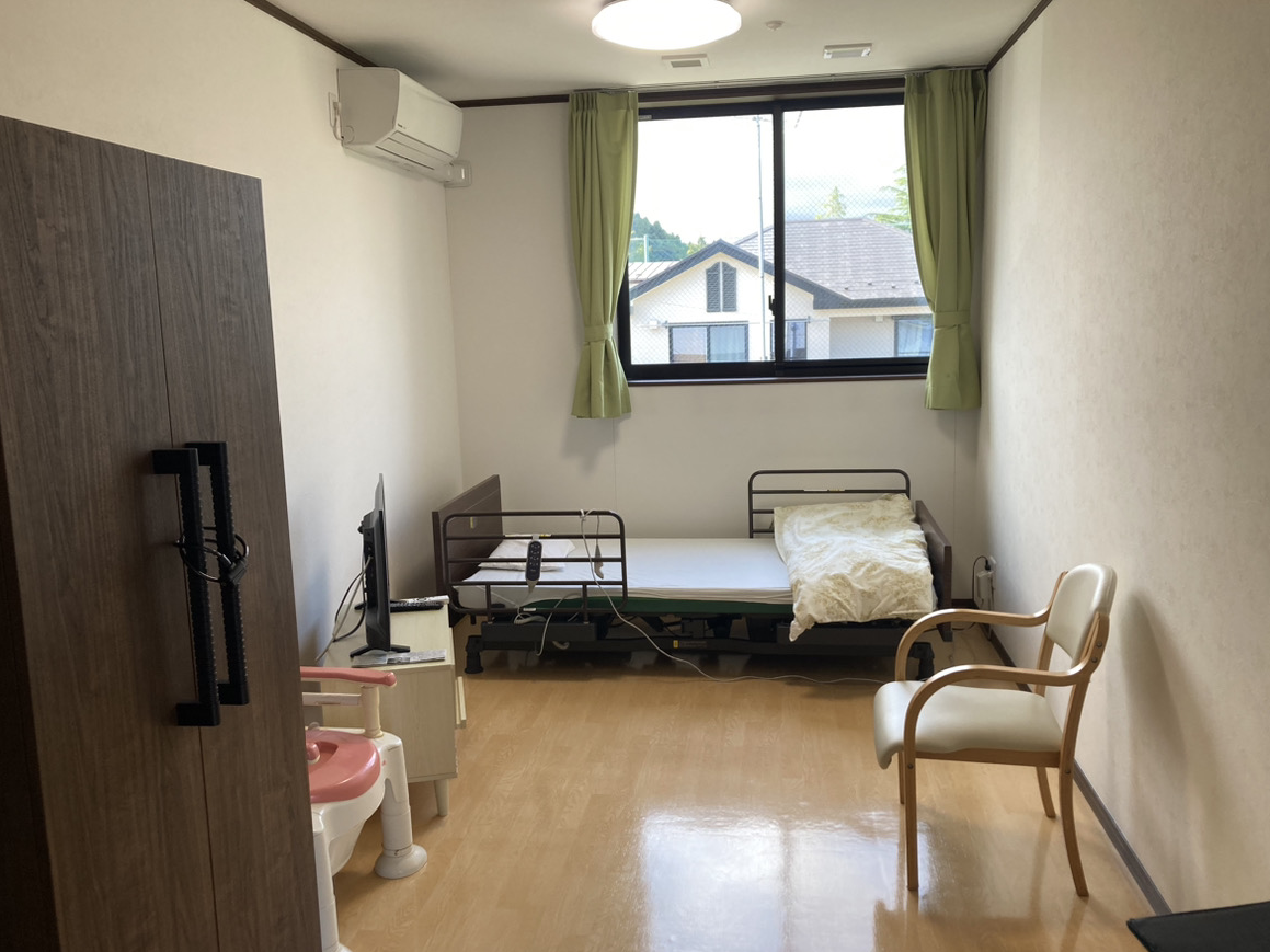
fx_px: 1064
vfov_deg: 48.2
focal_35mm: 29
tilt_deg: -9.1
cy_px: 484
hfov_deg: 61.7
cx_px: 629
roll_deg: +1.8
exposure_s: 1/100
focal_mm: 3.99
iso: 32
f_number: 1.8
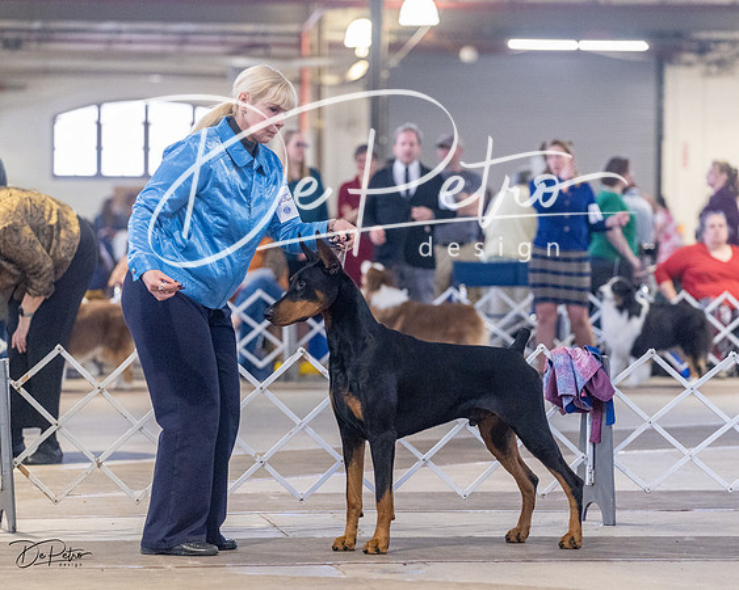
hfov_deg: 12.4
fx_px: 3398
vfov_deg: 9.9
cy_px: 295
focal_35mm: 155
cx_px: 370
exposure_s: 1/320
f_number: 3.5
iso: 6400
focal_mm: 138
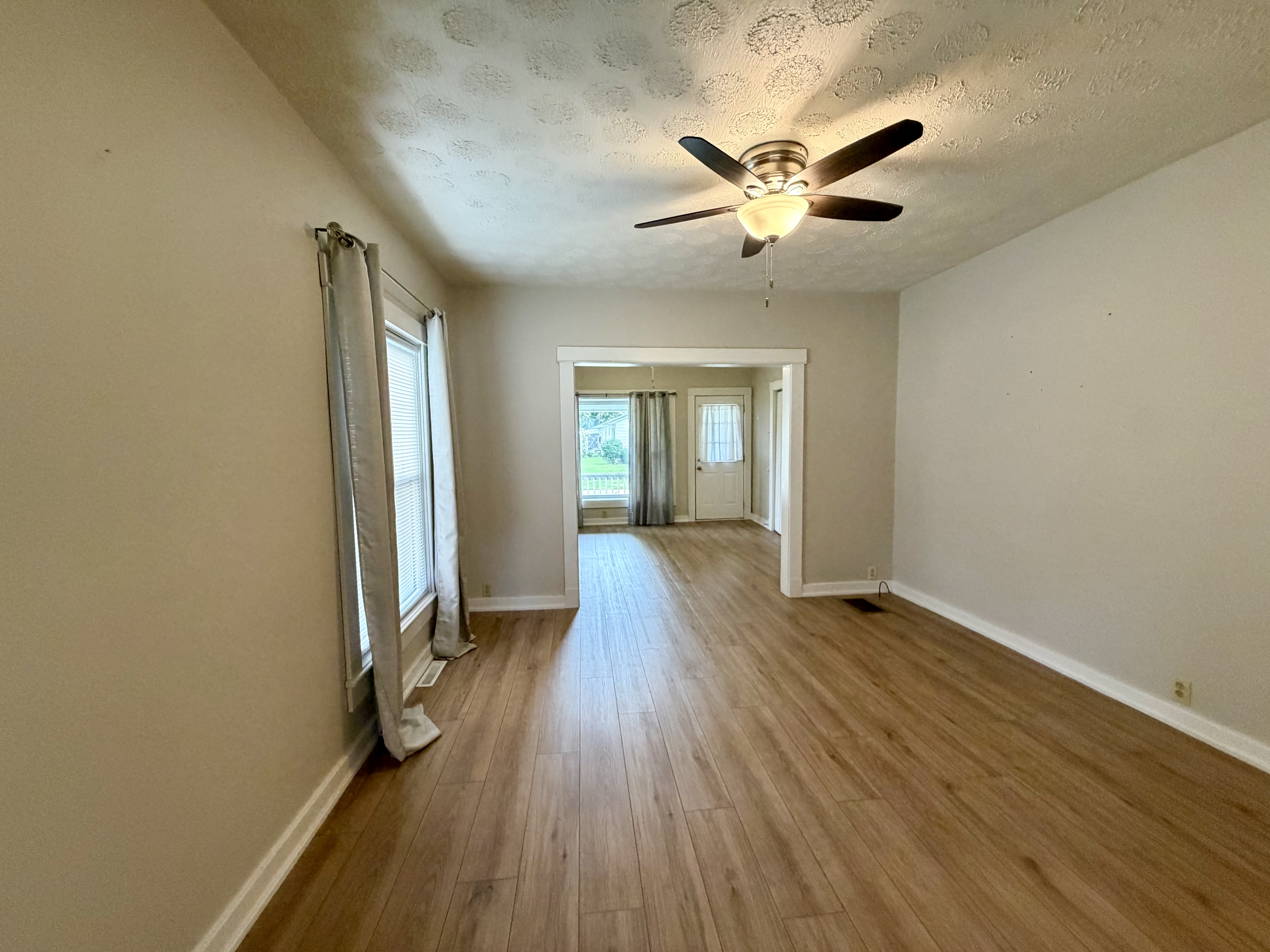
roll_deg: +1.4
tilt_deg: -4.1
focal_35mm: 14
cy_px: 476
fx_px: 514
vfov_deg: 85.7
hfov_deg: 102.1
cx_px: 635
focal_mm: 2.22
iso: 320
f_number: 2.2
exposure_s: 1/60
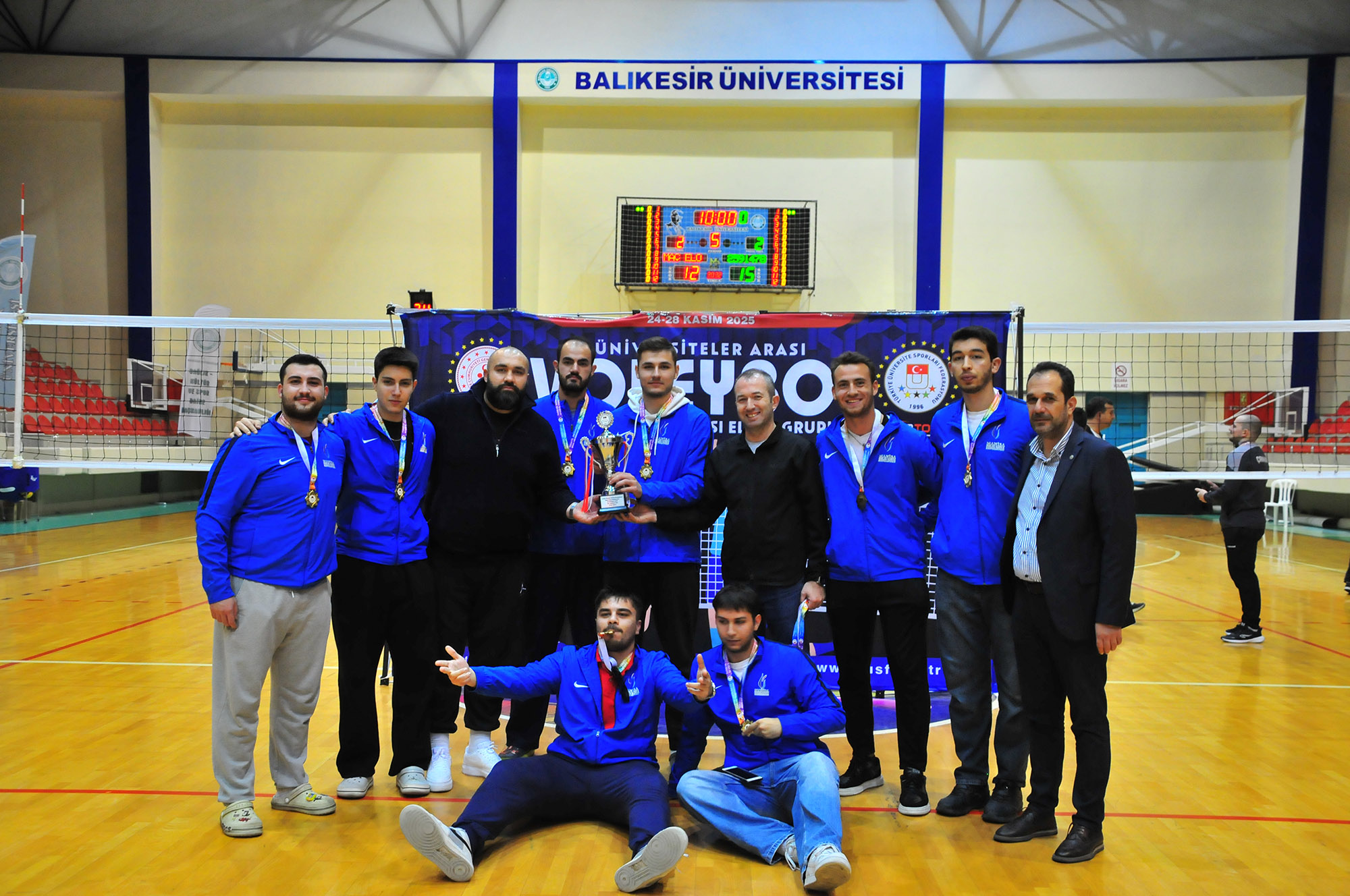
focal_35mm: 36
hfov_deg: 53.2
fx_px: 1348
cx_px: 675
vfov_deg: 36.8
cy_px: 448
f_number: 3.8
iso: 1100
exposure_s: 1/30
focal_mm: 24
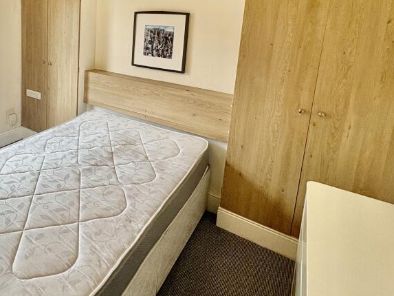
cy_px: 59
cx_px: 100
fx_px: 285
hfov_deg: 65.3
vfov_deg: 51.5
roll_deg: -2.0
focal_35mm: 25
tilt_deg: -8.1
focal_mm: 2.22
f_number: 2.2
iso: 125
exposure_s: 1/100
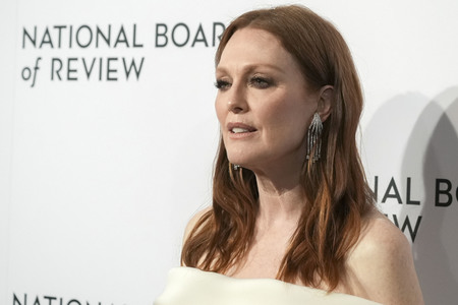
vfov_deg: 13.0
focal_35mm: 105
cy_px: 152
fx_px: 1336
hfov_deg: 19.5
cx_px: 229
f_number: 5.6
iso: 8000
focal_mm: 105
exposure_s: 1/400
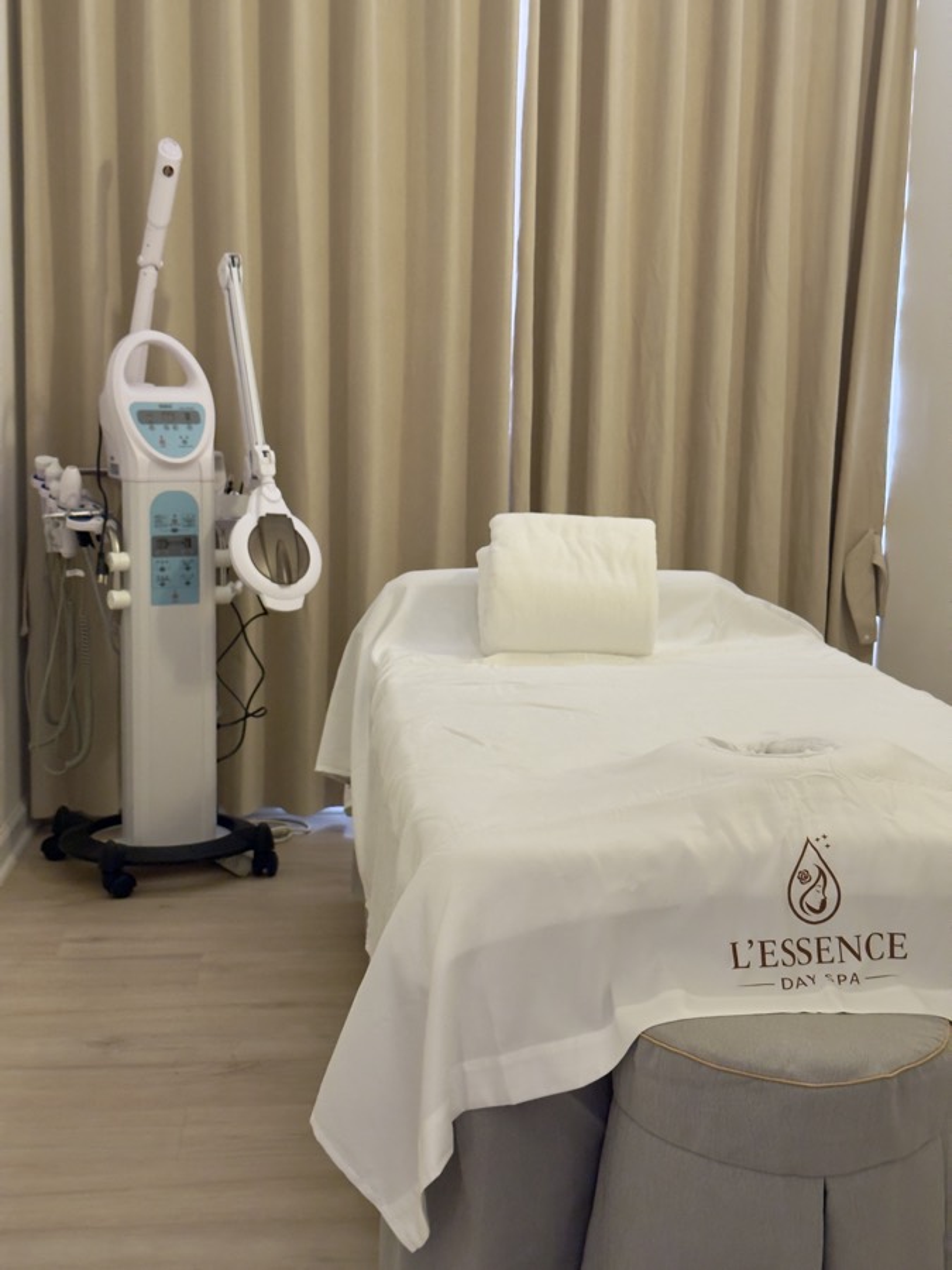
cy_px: 635
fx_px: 1760
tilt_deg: -7.2
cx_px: 476
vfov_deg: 39.7
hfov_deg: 30.3
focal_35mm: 48
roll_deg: -0.9
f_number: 1.78
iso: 500
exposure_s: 1/40
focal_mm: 6.76
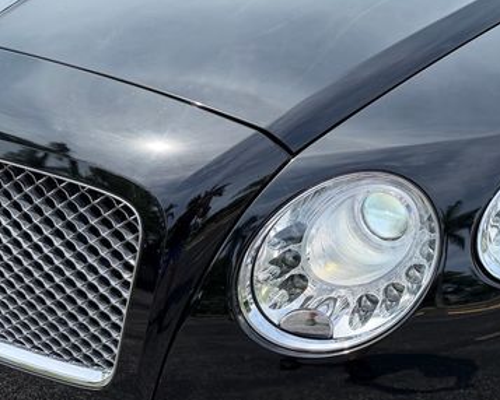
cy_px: 264
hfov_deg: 43.0
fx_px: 622
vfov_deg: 35.4
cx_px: 347
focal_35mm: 42
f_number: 1.78
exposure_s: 1/2000
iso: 80
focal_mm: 6.76
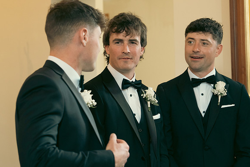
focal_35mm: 105
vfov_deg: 13.0
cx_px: 125
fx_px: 729
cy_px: 84
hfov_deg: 19.5
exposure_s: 1/250
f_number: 3.5
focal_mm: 70
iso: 2500
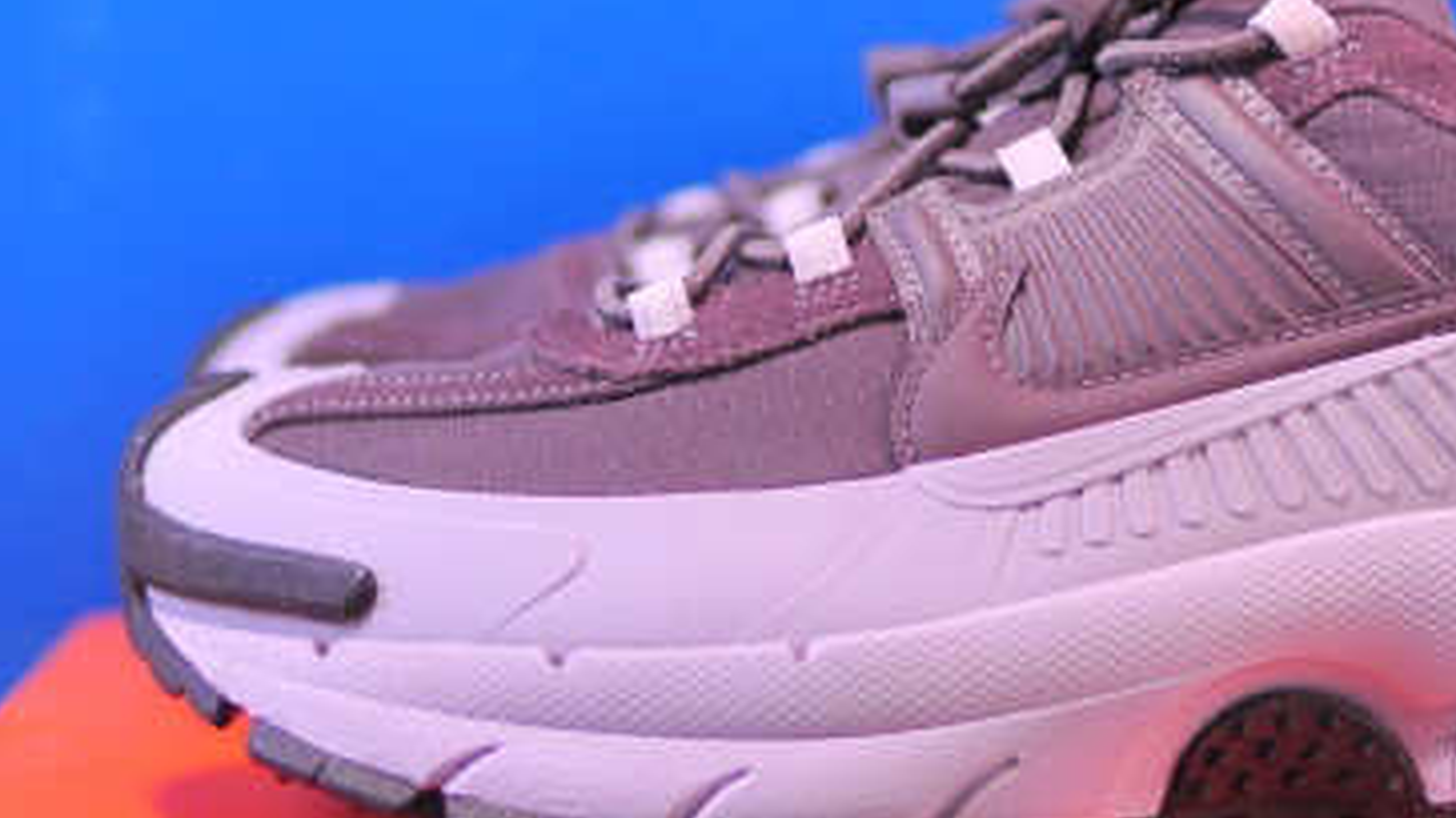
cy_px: 26
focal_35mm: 173
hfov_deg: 12.4
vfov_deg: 7.0
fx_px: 6678
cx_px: 1115
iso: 250
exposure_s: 1/320
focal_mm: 50
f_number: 2
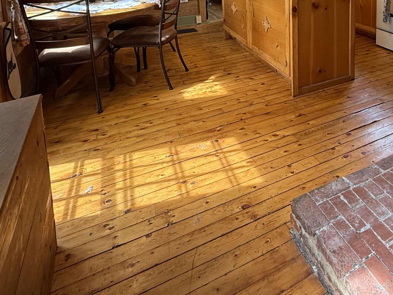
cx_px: 307
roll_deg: +0.5
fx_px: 341
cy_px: -16
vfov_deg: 39.6
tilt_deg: -7.5
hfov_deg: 56.2
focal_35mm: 30
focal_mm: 2.22
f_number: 2.2
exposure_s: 1/99
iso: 160
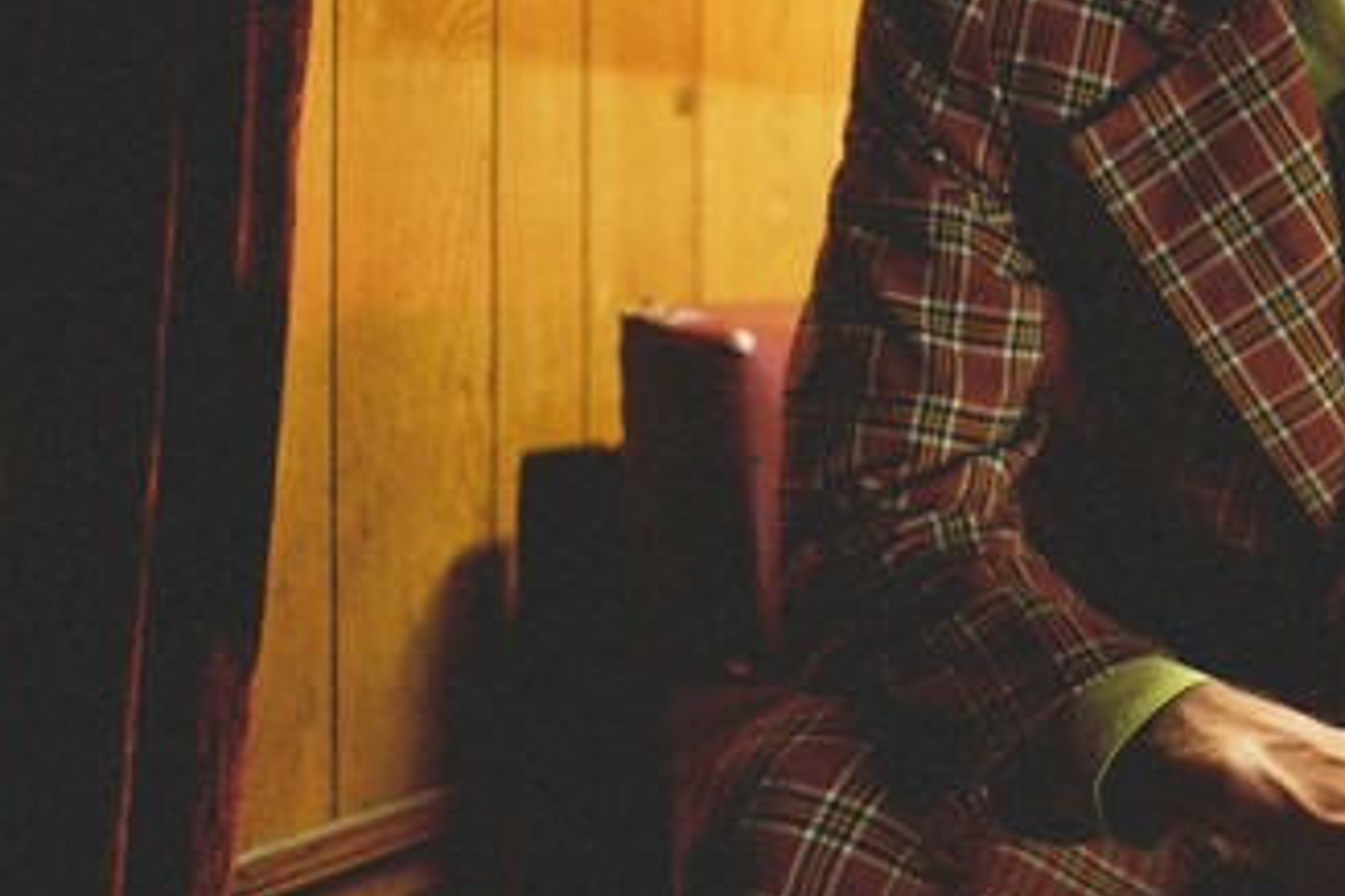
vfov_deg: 18.0
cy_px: 166
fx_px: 2802
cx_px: 1407
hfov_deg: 25.4
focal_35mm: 75
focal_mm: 35
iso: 1600
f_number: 1.8
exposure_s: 1/80
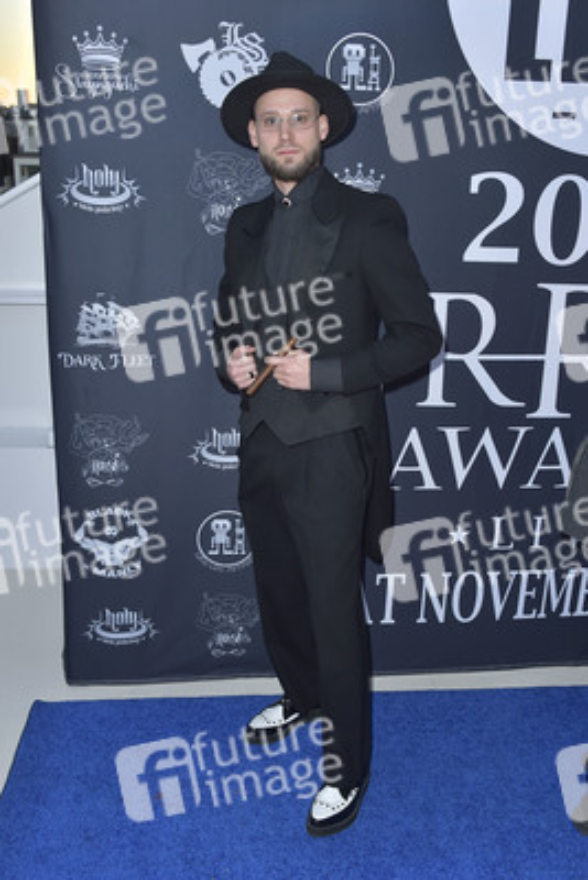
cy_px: 440
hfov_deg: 38.9
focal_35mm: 34
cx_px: 294
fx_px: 832
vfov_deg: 55.8
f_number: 6.3
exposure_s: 1/250
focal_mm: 34
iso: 400
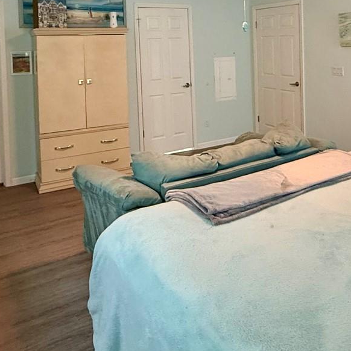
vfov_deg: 45.2
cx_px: 203
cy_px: 54
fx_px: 390
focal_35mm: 34
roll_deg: +1.7
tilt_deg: -1.6
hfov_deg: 48.3
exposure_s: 1/60
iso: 500
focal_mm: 2.22
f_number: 2.2
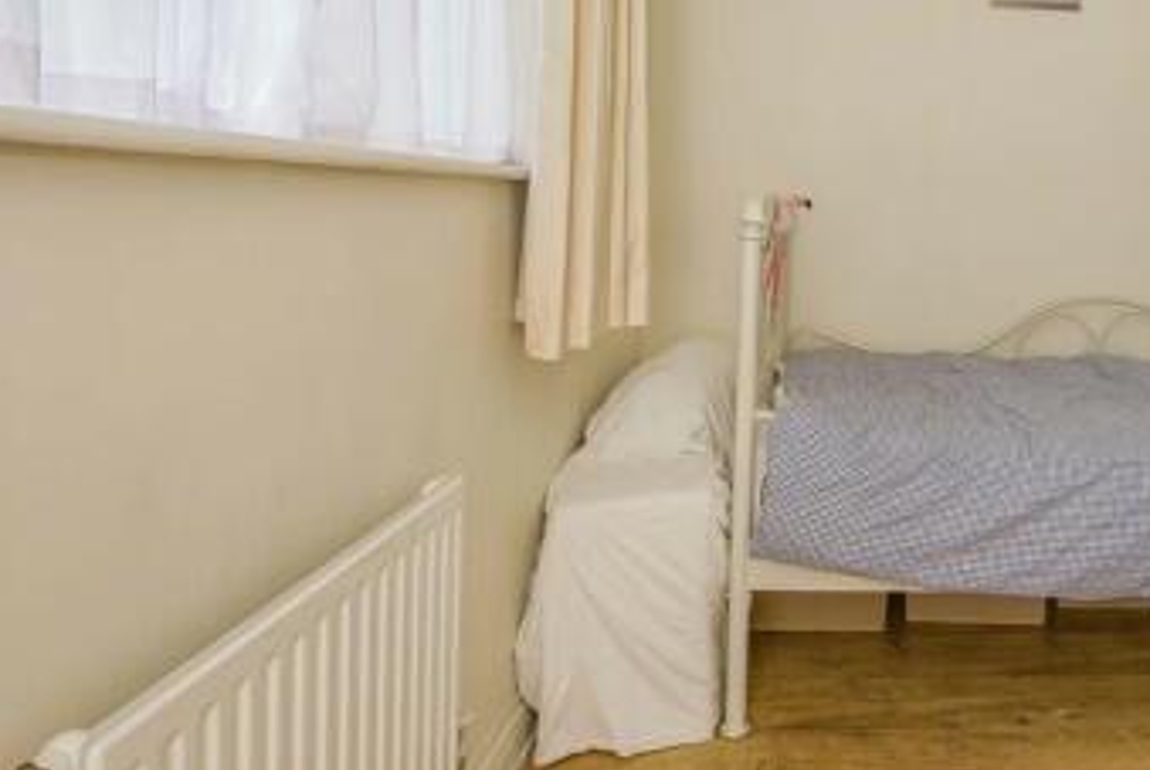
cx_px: 892
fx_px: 864
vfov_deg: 46.4
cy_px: 195
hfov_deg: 62.6
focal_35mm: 27
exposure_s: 1/50
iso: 320
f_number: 10
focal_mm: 14
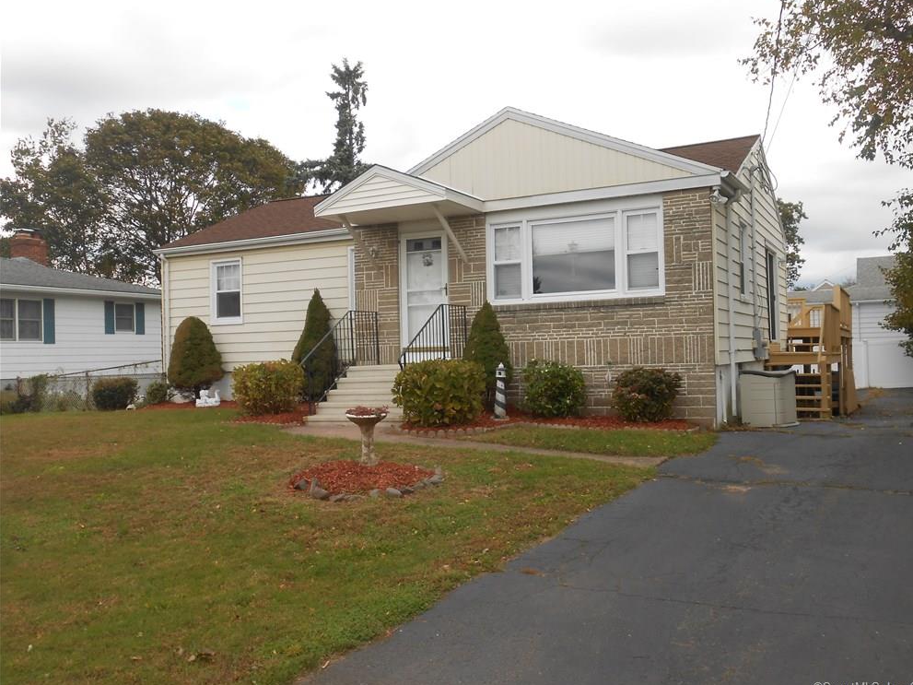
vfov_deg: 45.4
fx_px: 818
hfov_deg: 58.3
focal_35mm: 31
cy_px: 342
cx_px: 471
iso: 80
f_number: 3.8
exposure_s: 1/250
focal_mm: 5.3
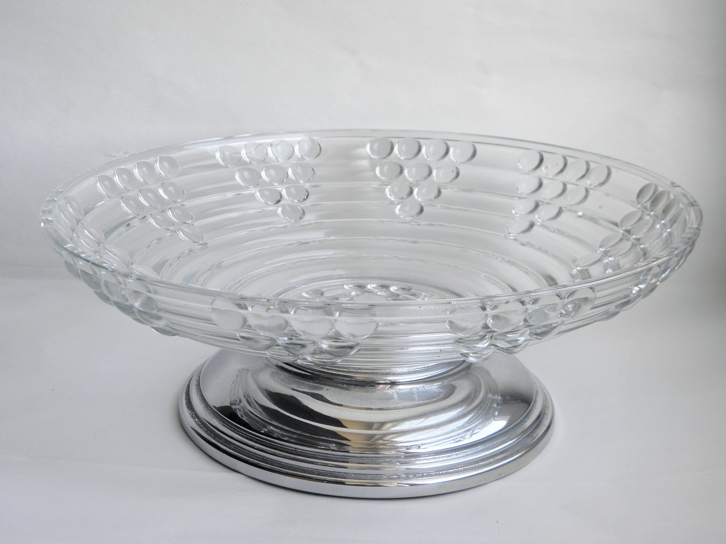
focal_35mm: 59
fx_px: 1237
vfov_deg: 24.8
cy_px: 272
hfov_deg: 32.7
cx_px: 363
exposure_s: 1/60
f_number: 4.1
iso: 100
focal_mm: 10.6
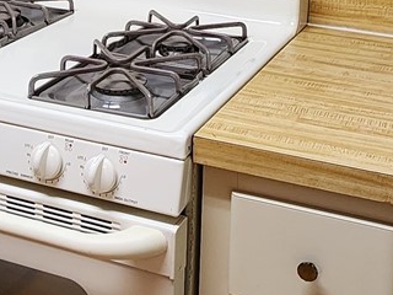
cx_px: 227
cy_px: -36
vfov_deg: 21.4
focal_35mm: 65
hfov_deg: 29.8
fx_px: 738
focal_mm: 2.2
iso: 200
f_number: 2.2
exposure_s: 1/60
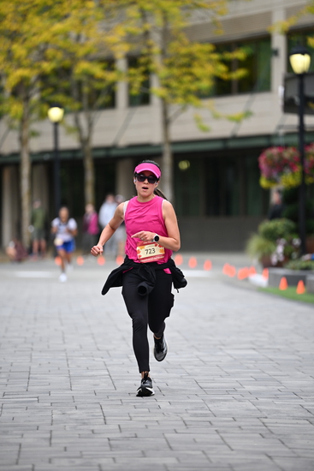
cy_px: 236
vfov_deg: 10.3
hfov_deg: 6.9
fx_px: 2615
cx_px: 157
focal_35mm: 200
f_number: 2.8
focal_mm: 200
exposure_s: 1/2000
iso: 640
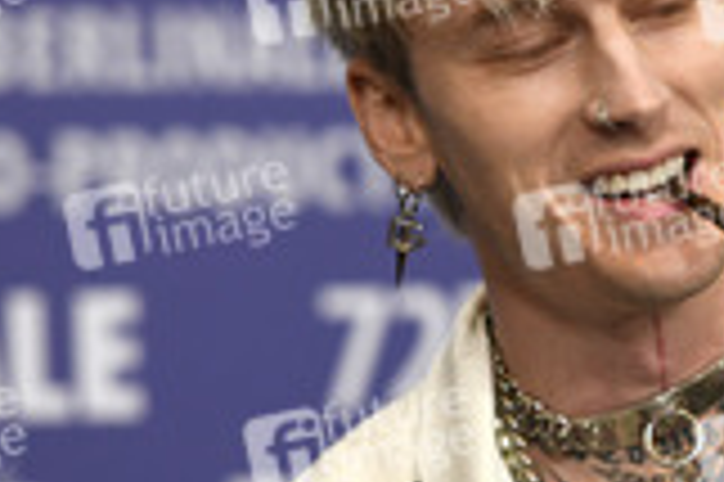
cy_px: 329
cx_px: 690
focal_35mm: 491
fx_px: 9864
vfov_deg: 2.8
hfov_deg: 4.2
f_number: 4
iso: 1000
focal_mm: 175
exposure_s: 1/200
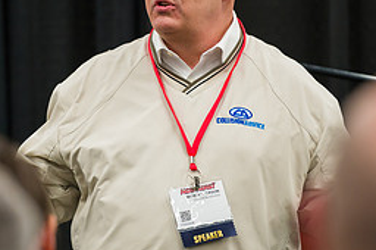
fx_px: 4725
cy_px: 69
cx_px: 119
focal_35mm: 453
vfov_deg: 3.0
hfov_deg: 4.6
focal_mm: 200
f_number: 3.2
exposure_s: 1/500
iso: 1600
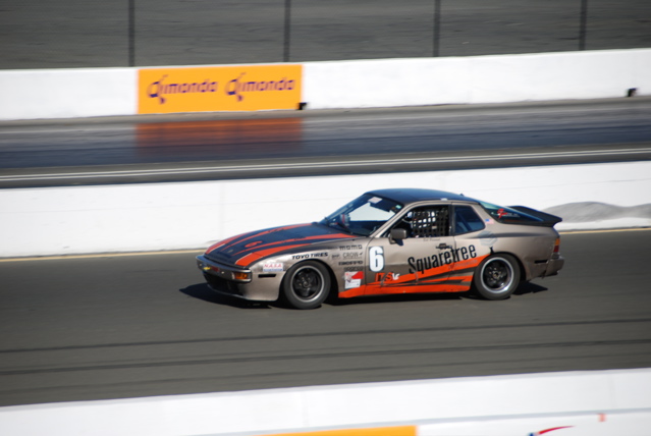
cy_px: 218
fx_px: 5432
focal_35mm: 300
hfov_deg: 6.9
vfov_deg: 4.6
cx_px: 326
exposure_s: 1/640
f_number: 5.6
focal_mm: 200
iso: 100
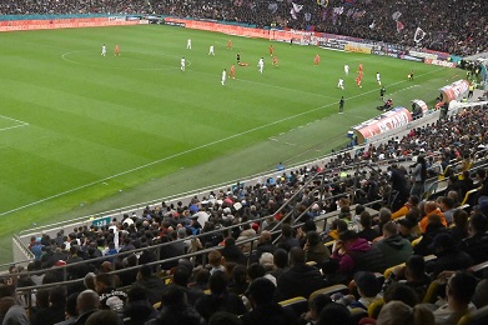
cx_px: 192
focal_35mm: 43
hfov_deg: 45.2
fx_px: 582
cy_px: 222
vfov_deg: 30.8
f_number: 5.6
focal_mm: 14
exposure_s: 1/800
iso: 3200
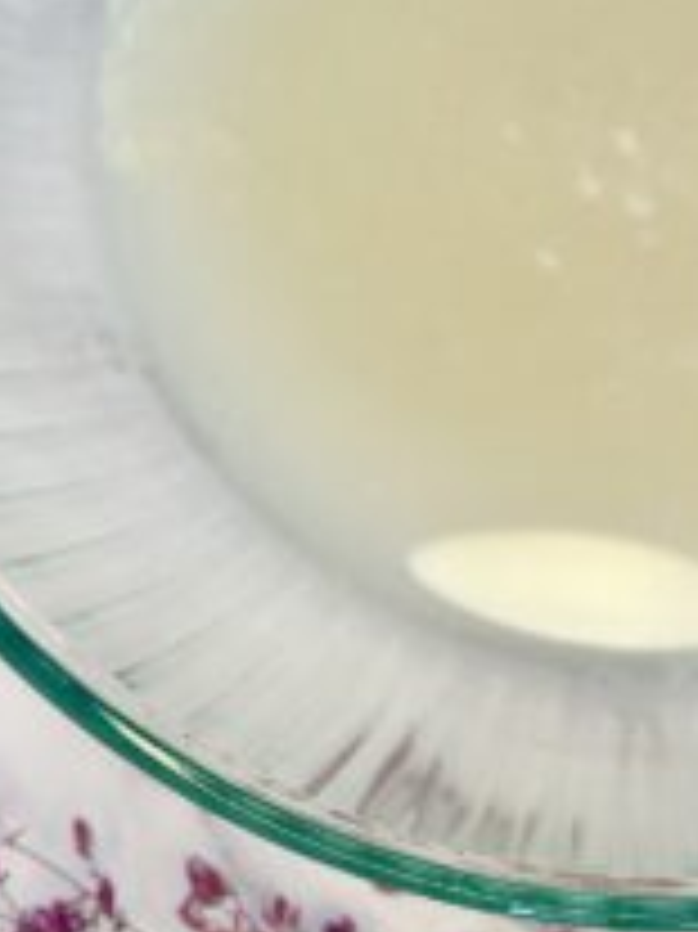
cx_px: 804
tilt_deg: -79.9
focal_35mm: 116
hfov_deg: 12.5
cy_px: 311
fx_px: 3122
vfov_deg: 16.9
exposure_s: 1/139
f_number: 1.78
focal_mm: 6.86
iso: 64
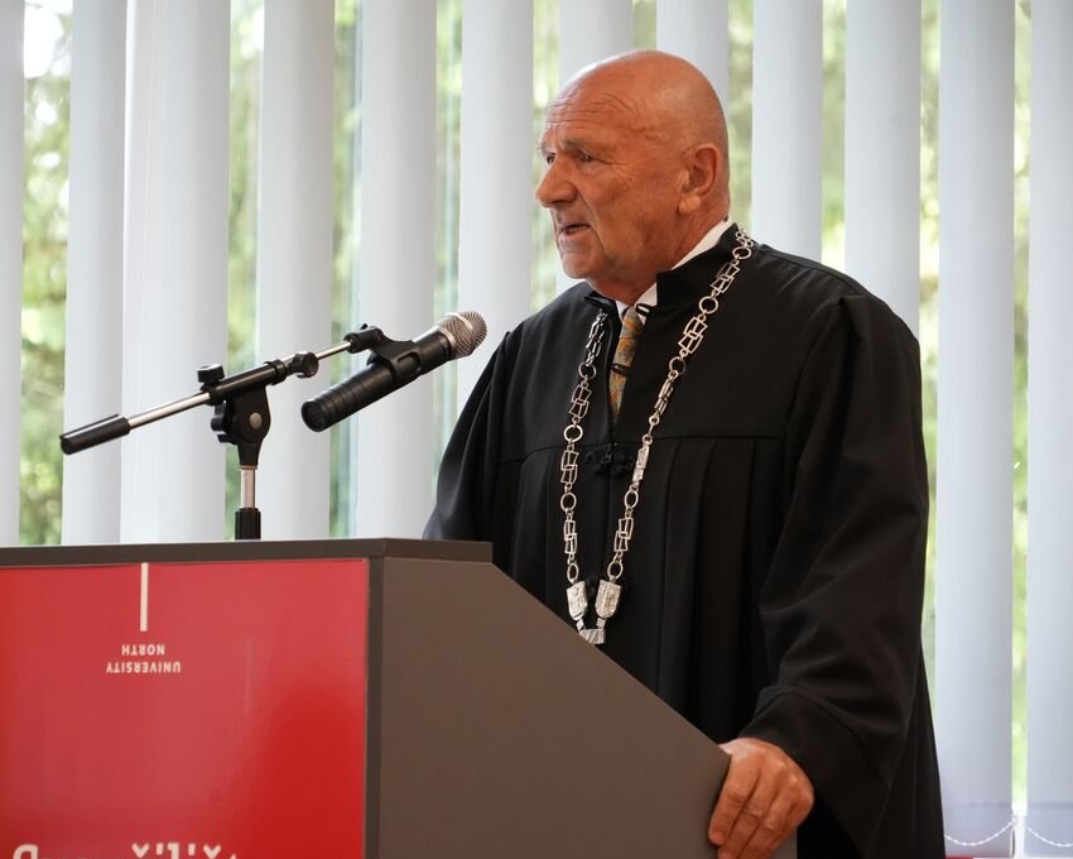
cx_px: 525
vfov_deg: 7.4
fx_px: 6605
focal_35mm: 208
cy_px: 430
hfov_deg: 9.3
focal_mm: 184
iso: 6400
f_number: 8
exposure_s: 1/200
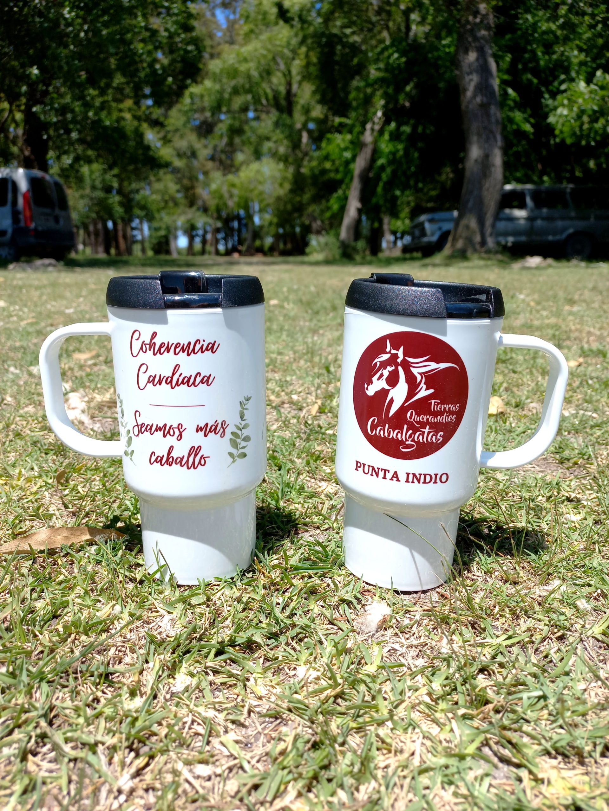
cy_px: 406
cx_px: 304
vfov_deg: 69.4
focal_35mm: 25
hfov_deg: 54.9
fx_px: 586
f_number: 1.8
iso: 25
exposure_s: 1/539
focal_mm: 4.6
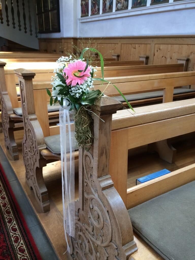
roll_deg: -0.9
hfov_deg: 48.2
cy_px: 130
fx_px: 218
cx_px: 98
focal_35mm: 29
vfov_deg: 61.7
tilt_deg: -22.8
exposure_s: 1/33
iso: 100
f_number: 2.2
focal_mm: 4.15
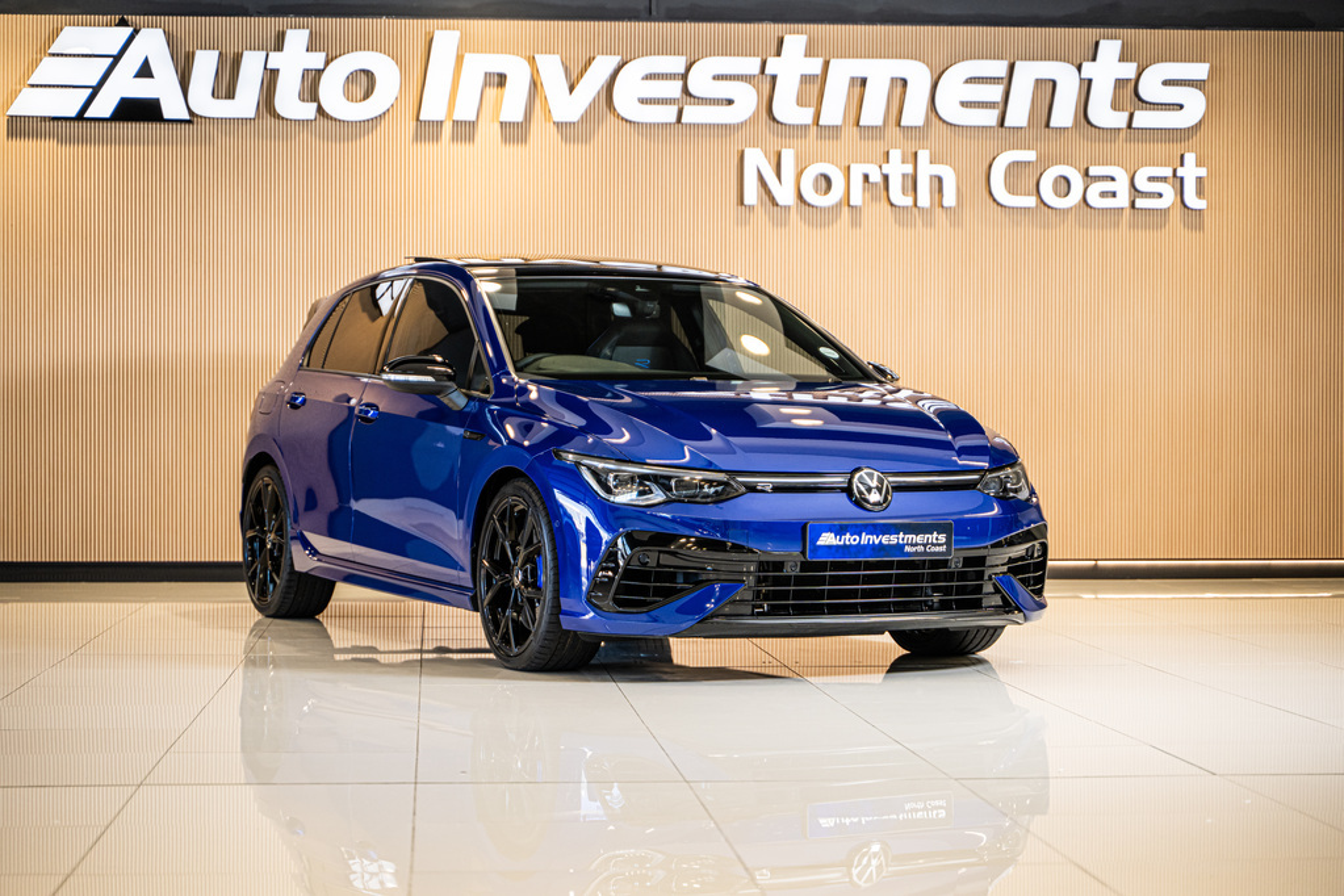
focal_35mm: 75
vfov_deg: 18.2
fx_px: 2800
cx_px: 672
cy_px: 448
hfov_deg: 27.0
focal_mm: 75
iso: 640
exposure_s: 1/200
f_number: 2.8
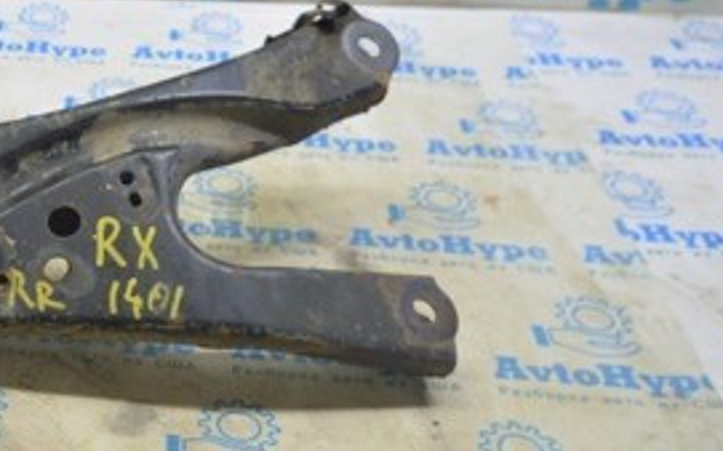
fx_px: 1280
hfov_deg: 28.8
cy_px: 164
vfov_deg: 19.9
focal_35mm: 65
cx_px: -56
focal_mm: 18
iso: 400
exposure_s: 1/50
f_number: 3.5
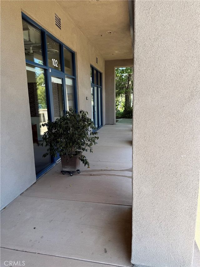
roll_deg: +0.8
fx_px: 185
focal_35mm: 24
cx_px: 100
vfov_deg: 71.6
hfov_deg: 56.8
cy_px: 134
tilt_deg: -9.3
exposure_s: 1/528
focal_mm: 6.76
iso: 80
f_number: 1.78
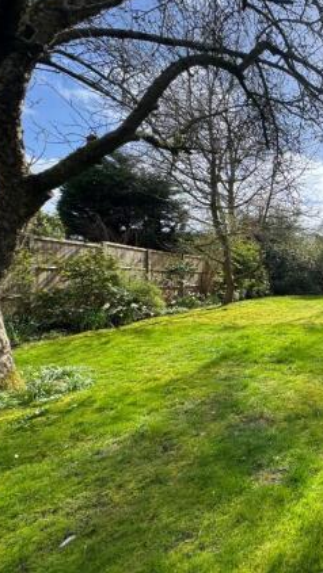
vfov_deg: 83.8
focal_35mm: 21
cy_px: 285
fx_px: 320
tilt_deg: -0.9
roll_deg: -0.2
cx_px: 378
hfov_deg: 40.0
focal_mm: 2.22
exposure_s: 1/1006
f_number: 2.2
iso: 50
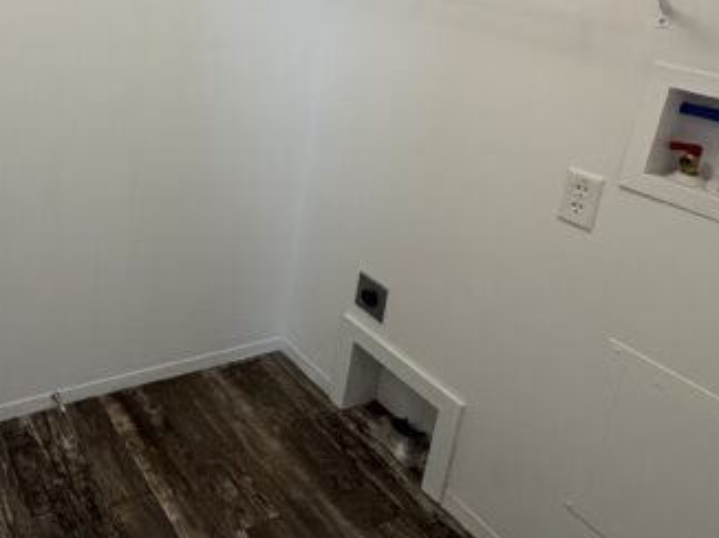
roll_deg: -4.0
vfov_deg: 40.9
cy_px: 101
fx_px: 685
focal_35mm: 33
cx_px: 143
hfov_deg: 51.9
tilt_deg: -14.7
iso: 160
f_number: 2.2
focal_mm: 2.22
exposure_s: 1/120
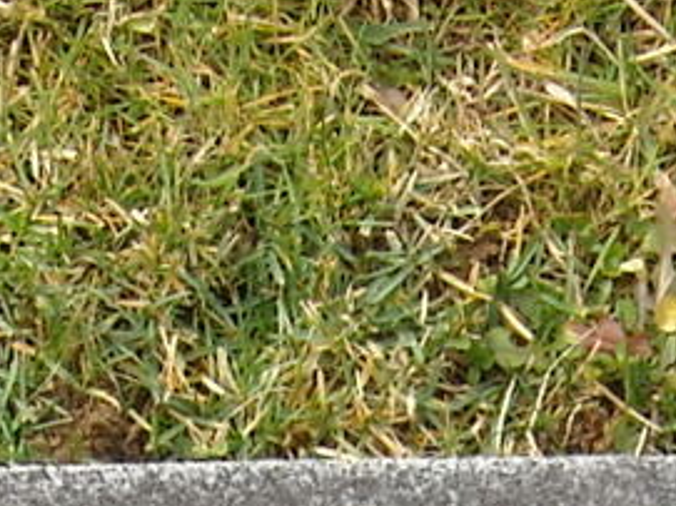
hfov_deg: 9.6
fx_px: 4041
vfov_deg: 6.7
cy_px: 1361
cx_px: 337
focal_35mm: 207
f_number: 2.8
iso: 64
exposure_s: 1/284
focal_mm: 5.7
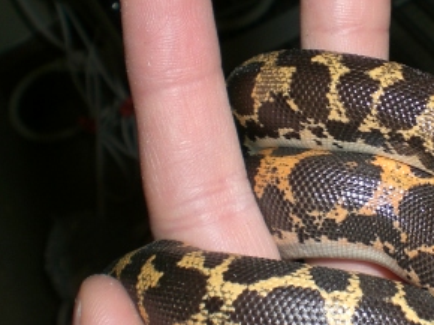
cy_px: 231
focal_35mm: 84
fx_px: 1052
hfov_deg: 22.6
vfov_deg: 17.5
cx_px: 410
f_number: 4.4
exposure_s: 1/60
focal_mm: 6.3
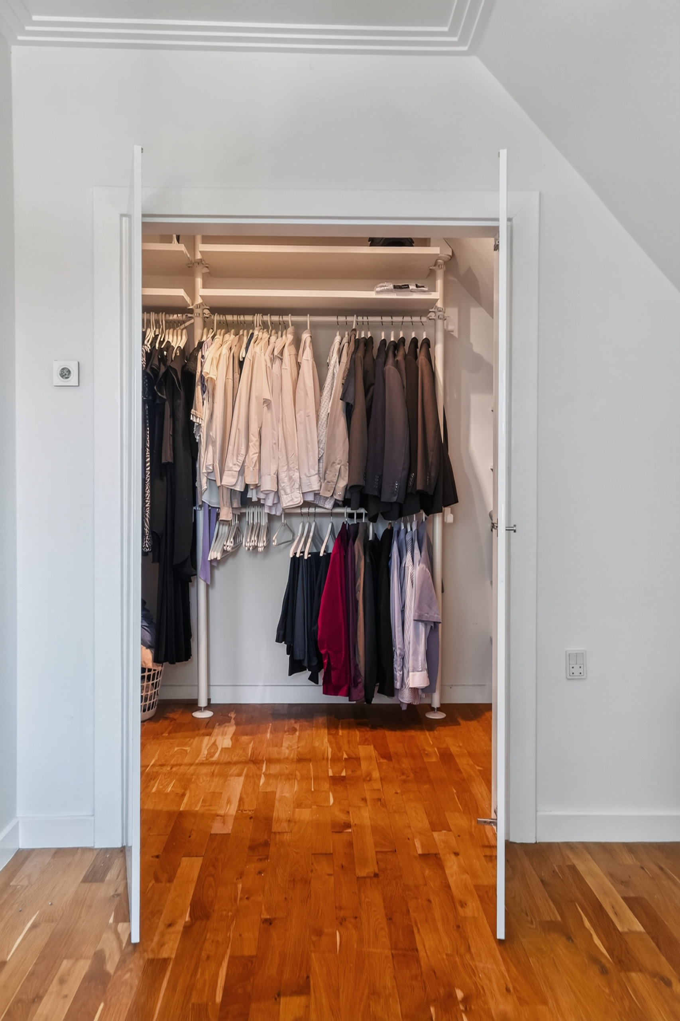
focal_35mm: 29
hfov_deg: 45.0
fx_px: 822
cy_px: 510
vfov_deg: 63.7
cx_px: 340
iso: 1250
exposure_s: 1/8
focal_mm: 29
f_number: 8
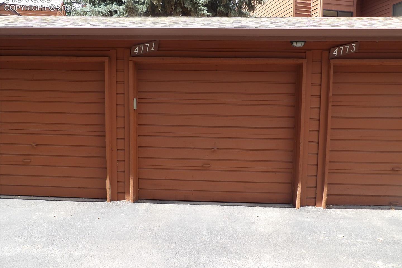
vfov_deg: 51.3
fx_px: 279
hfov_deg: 71.5
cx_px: 201
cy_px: 127
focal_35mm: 25
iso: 100
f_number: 3.2
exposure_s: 1/264
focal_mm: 4.3
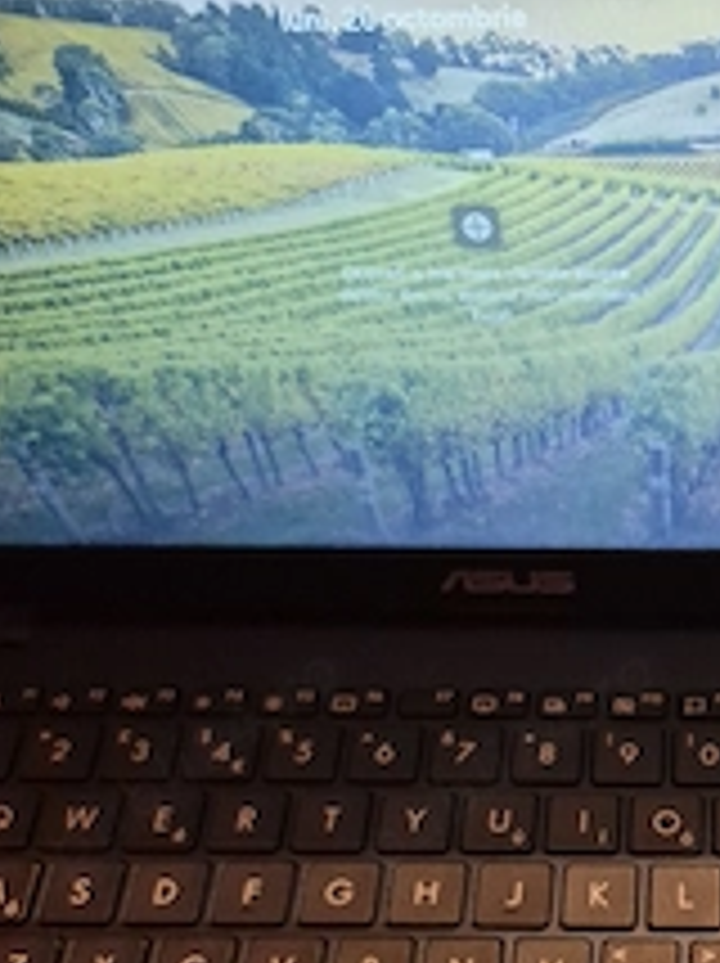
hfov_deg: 31.7
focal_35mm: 43
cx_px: 666
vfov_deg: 41.0
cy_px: 837
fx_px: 1195
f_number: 1.8
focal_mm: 5.4
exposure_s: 1/100
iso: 1000
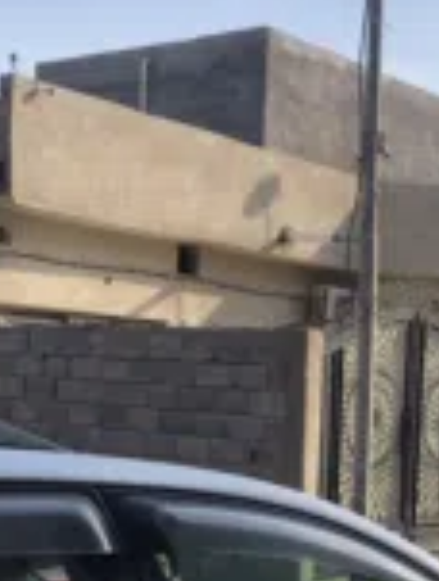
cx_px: 420
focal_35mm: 74
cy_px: 454
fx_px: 1246
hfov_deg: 19.5
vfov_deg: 25.9
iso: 20
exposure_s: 1/2336
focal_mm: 3.99
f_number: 1.8
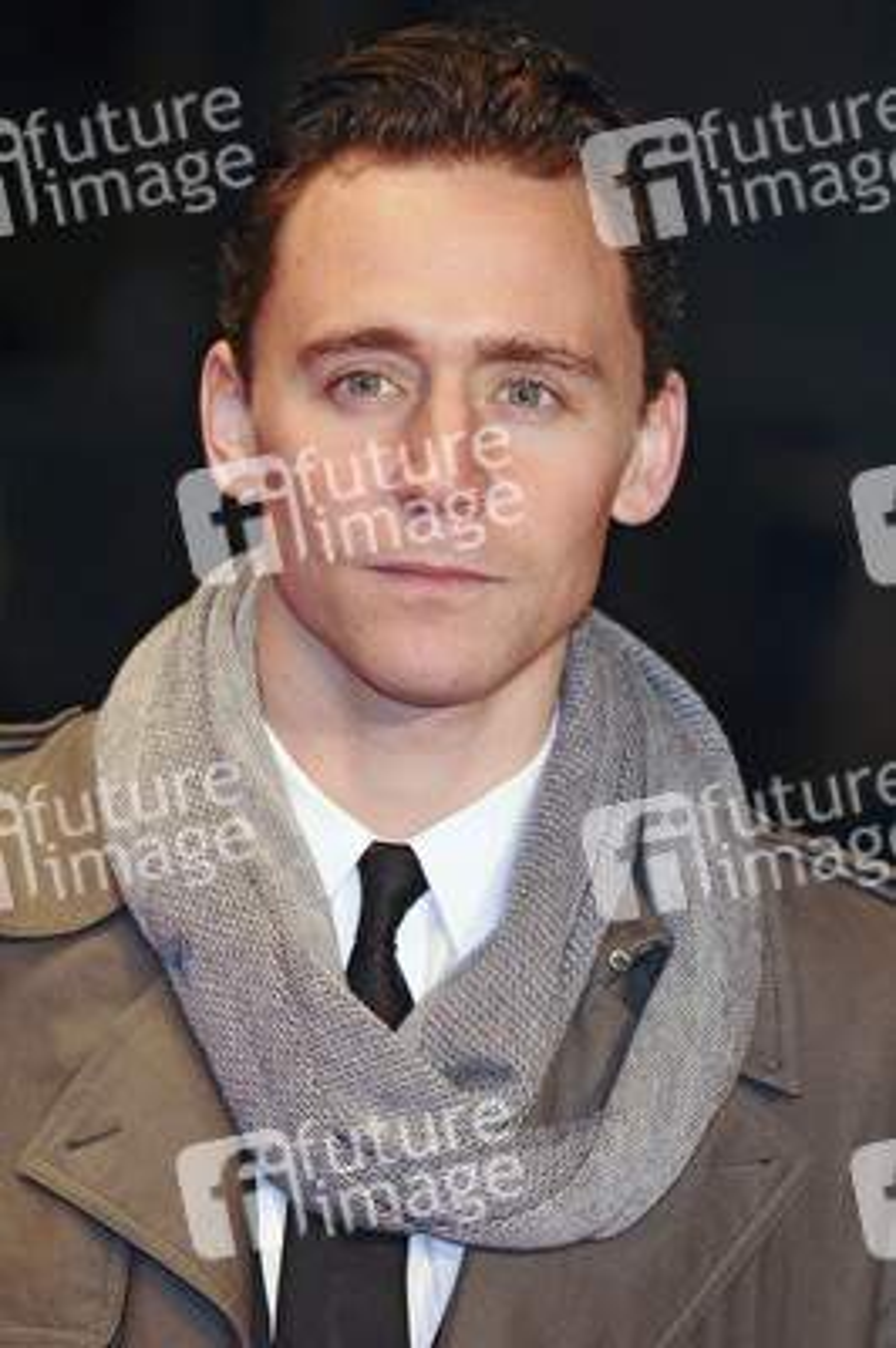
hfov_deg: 5.5
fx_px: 9255
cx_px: 448
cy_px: 674
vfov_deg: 8.3
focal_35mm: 248
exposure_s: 1/200
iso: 500
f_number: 4
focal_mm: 165
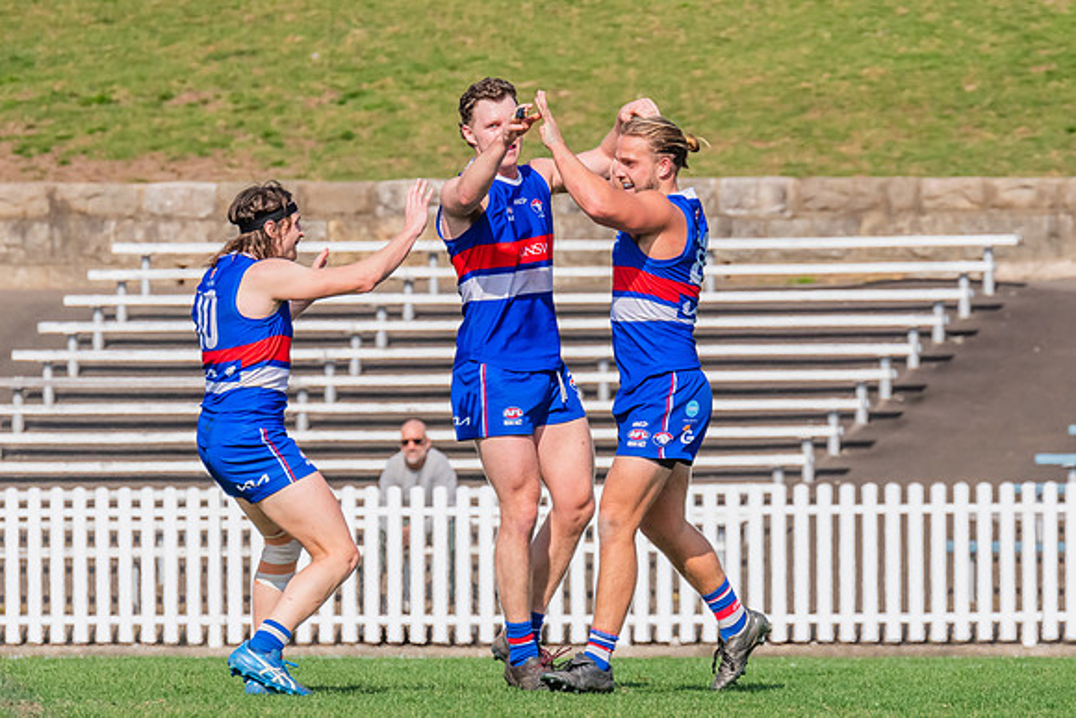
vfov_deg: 1.9
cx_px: 647
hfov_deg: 2.8
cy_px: 317
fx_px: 21813
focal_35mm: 730
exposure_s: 1/1250
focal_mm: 420
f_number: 14
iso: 800
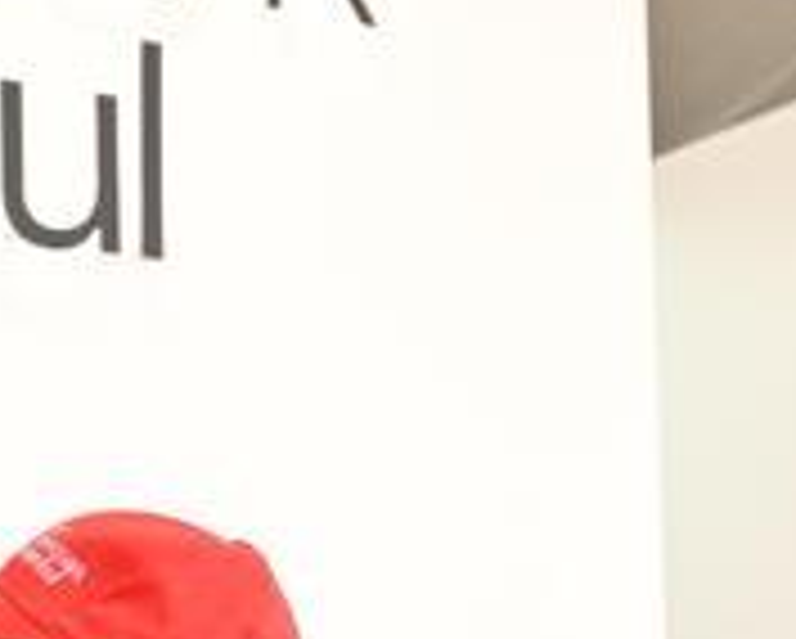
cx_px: -367
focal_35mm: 103
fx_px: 2429
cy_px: 738
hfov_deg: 17.0
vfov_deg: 14.6
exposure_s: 1/100
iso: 320
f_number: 6.3
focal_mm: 37
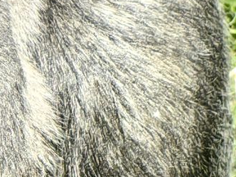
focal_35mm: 975
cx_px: -146
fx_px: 6647
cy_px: 187
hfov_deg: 2.0
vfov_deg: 1.5
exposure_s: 1/344
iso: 50
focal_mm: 14.55
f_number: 2.1
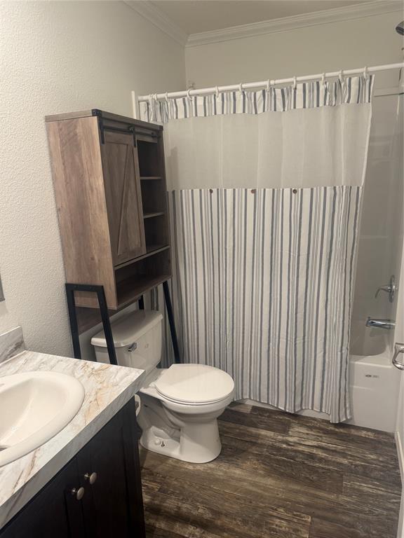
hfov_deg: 56.8
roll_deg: +1.9
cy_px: 269
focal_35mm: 24
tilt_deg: -14.6
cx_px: 202
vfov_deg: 71.6
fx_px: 373
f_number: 1.78
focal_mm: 6.76
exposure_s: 1/60
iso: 200
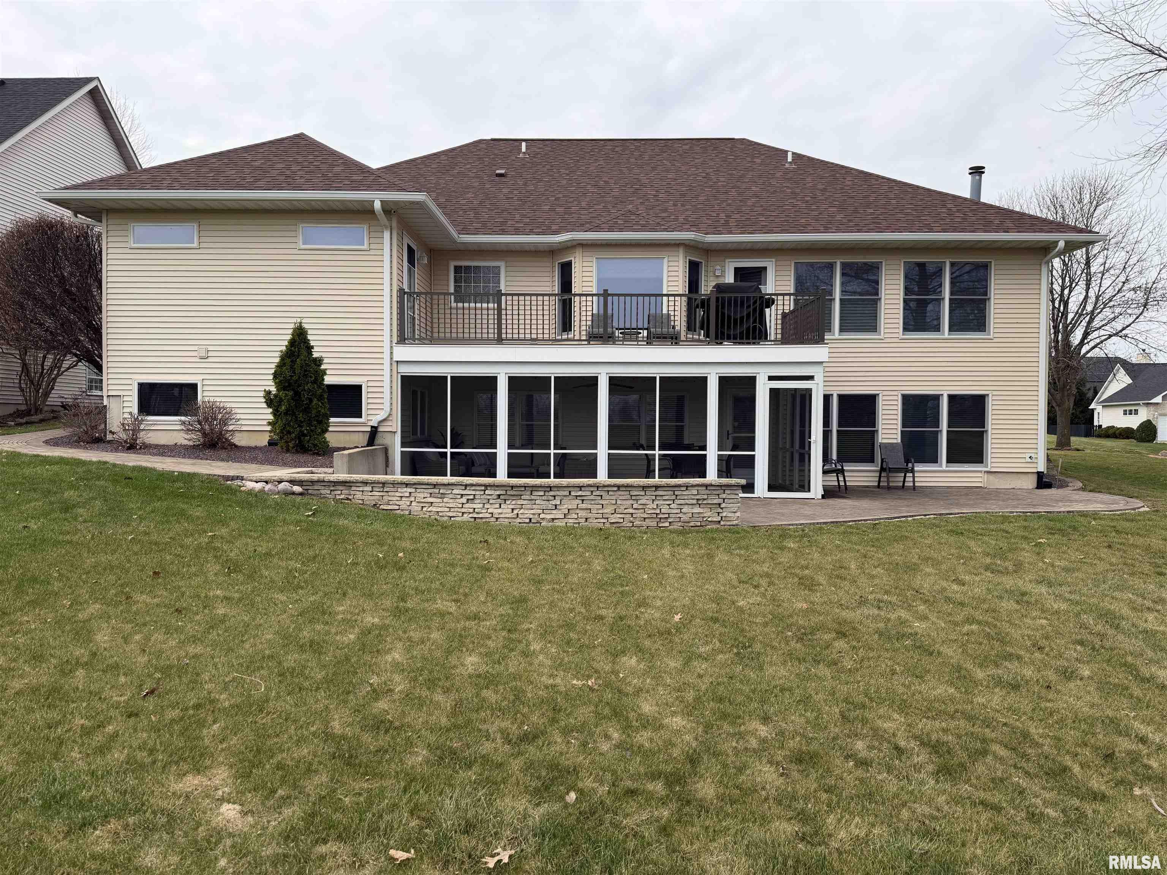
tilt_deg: -0.6
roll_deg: -0.4
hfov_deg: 71.6
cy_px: 438
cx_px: 584
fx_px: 809
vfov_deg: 56.8
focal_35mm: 24
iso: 80
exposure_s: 1/3759
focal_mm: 6.76
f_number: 1.78
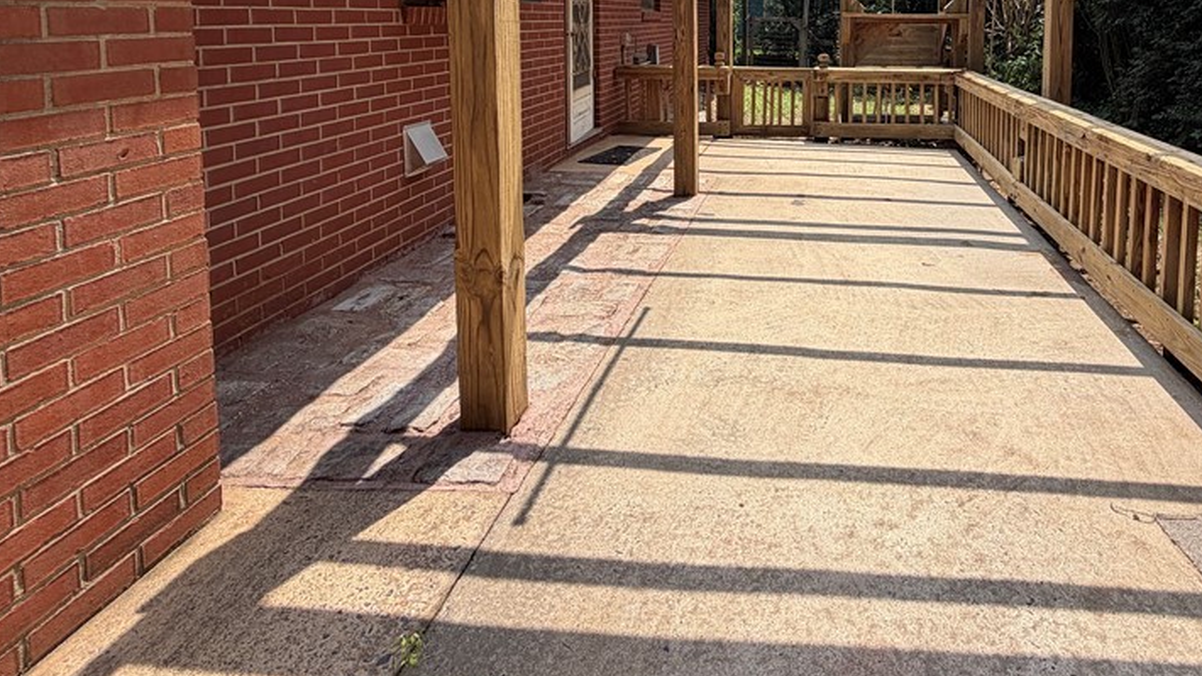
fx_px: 701
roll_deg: -0.7
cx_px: 821
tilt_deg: -4.4
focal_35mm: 22
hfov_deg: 78.0
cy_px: 71
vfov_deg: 46.6
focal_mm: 2.22
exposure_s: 1/789
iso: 20
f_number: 2.2
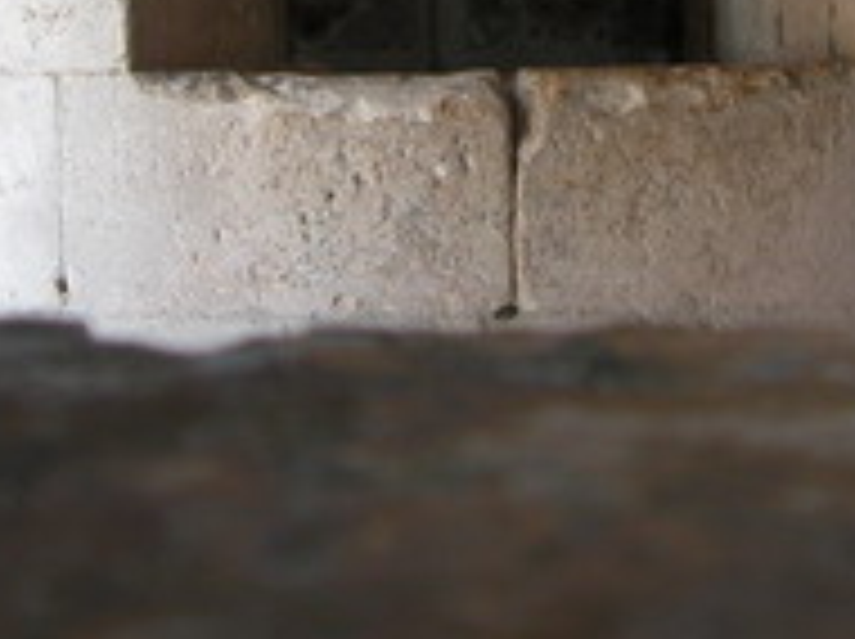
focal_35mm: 118
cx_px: 670
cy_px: -140
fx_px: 2911
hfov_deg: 16.6
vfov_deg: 12.2
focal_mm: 8.9
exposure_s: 1/24.9
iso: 100
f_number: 2.8
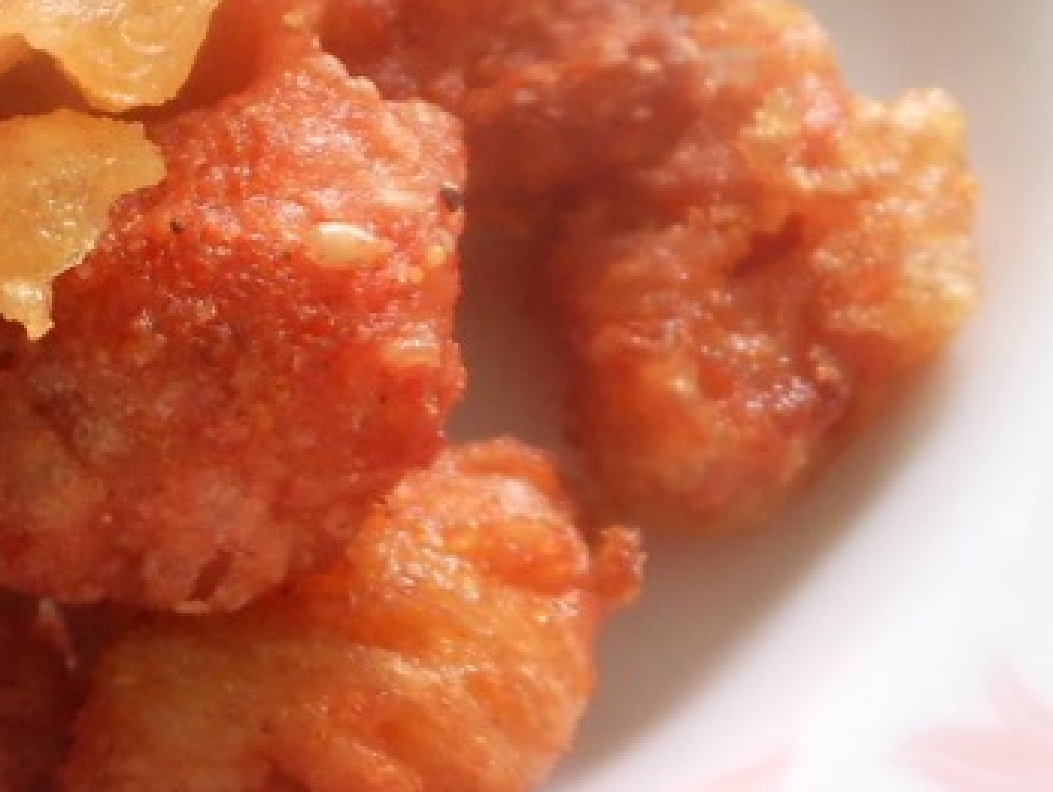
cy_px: 94
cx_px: -209
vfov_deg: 12.9
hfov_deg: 16.5
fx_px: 3471
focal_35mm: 114
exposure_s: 1/30
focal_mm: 6
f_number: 3.5
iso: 200
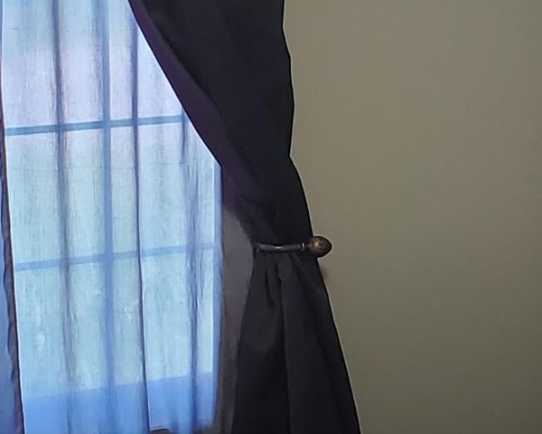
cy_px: 46
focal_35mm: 130
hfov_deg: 14.8
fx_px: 2085
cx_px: 285
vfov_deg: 11.8
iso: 200
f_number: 2.4
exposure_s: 1/40
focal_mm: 4.3
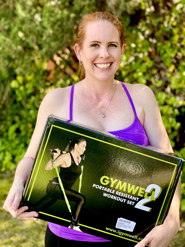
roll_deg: +1.7
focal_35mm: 52
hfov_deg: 28.0
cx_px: 92
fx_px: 371
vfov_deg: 36.8
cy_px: 124
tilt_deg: -7.5
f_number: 2
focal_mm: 6
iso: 25
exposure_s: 1/122
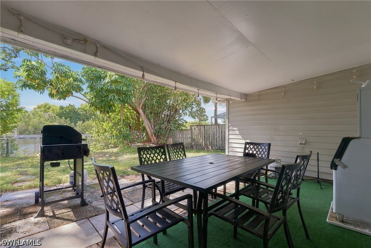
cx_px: 186
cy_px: 124
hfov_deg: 96.7
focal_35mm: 16
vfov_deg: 73.7
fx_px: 165
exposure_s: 1/200
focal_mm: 16
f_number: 8
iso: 800
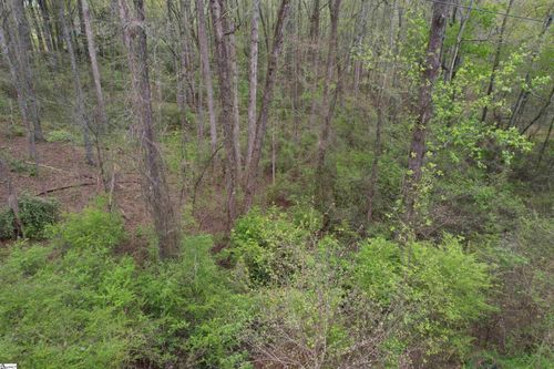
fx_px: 338
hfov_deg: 78.6
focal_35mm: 22
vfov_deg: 57.2
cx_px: 277
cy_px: 184
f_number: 2.8
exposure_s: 1/160
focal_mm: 8.38
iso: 100
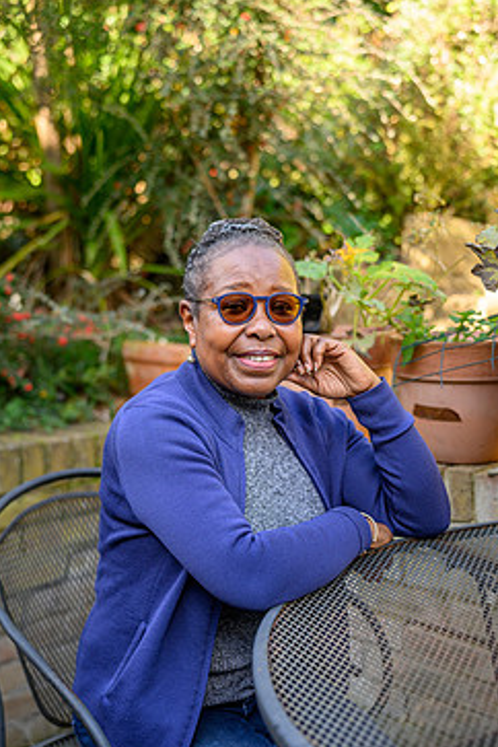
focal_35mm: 52
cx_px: 253
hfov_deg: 26.0
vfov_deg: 38.2
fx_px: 1079
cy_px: 362
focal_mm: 42
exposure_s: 1/400
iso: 180
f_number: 2.1
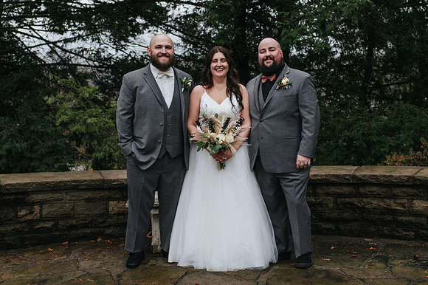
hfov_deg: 44.4
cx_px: 211
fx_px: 525
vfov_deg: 30.4
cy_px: 131
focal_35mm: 44
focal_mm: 35
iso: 800
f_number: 3.2
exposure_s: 1/320
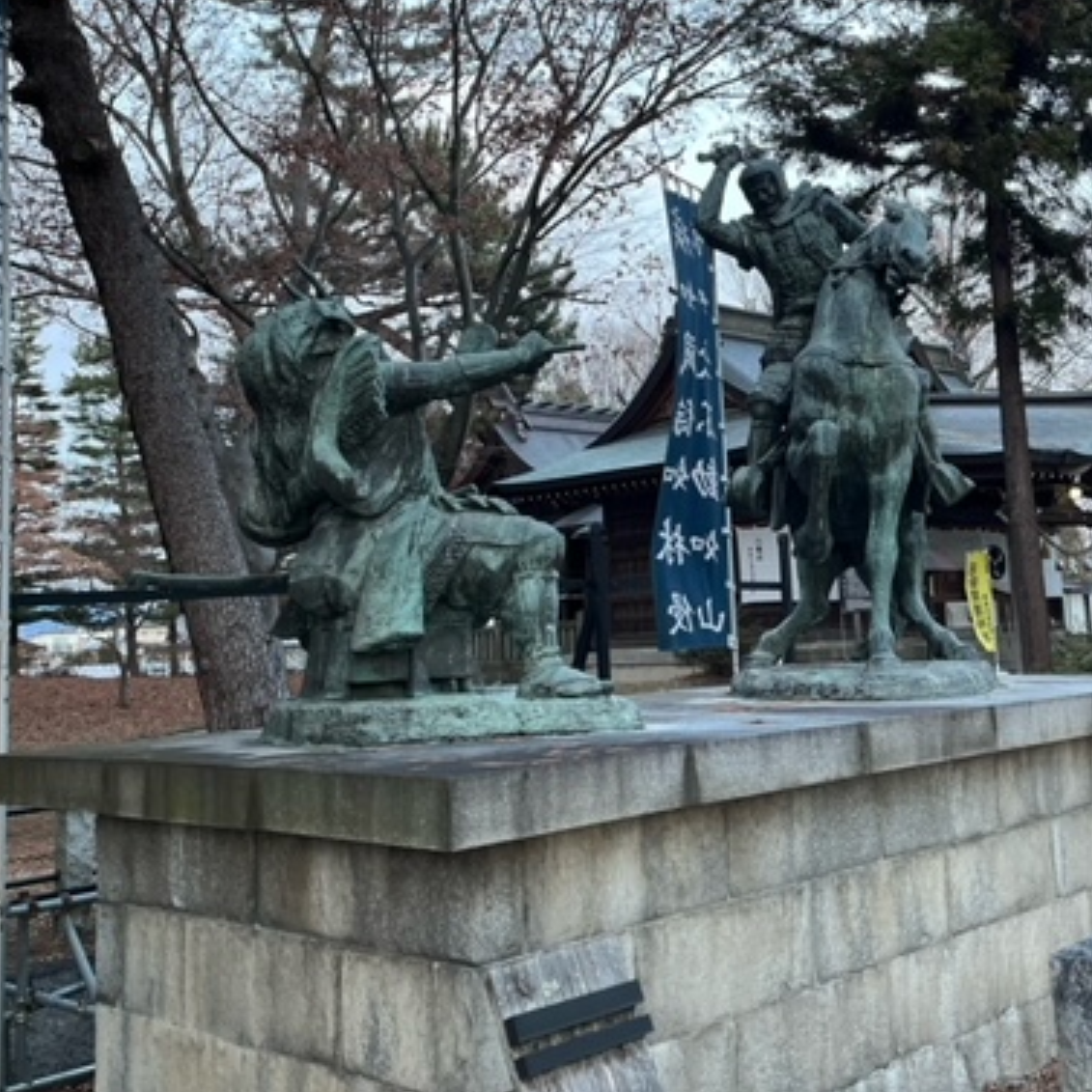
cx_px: 681
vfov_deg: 42.7
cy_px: 466
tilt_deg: +6.1
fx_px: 1392
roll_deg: +2.4
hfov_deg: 42.5
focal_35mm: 39
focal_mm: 5.1
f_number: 1.6
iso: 125
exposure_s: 1/90
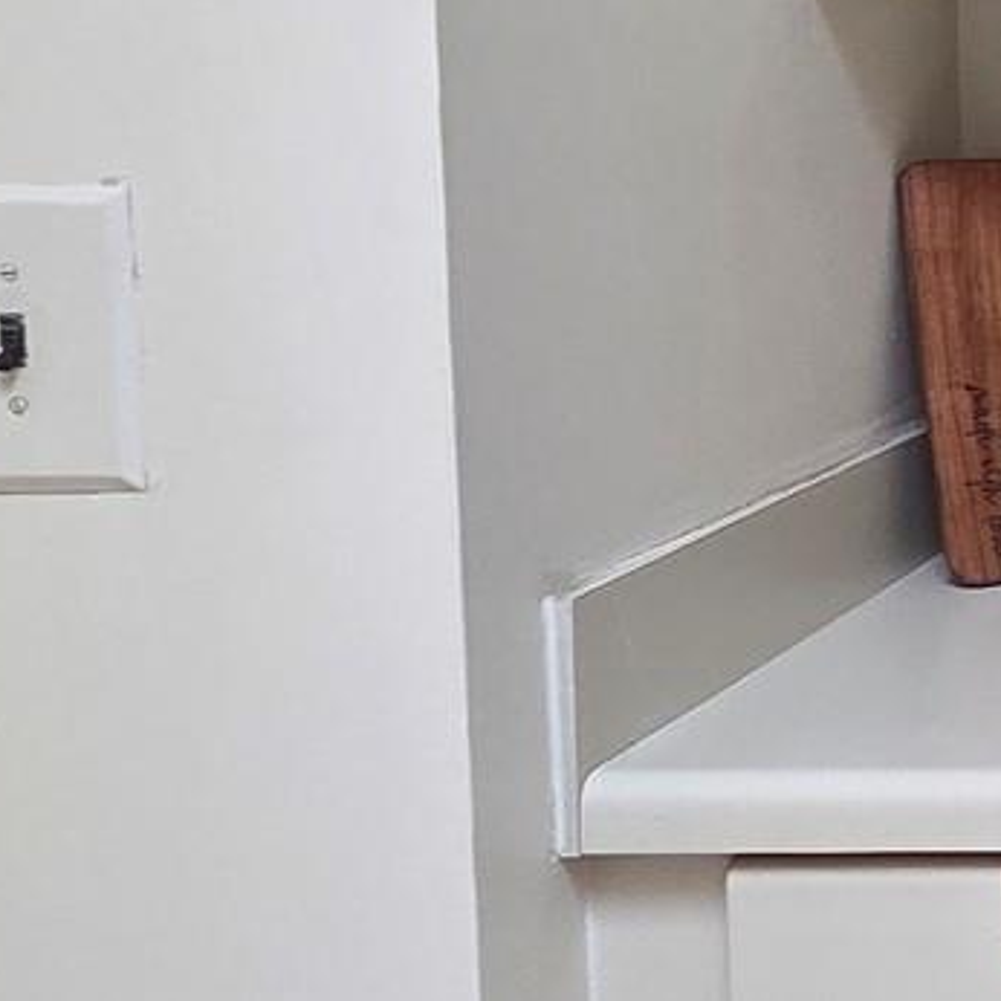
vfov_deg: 25.1
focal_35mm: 68
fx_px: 2225
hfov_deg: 17.5
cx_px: 2043
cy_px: 252
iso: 250
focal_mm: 2.2
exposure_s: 1/120
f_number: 2.2
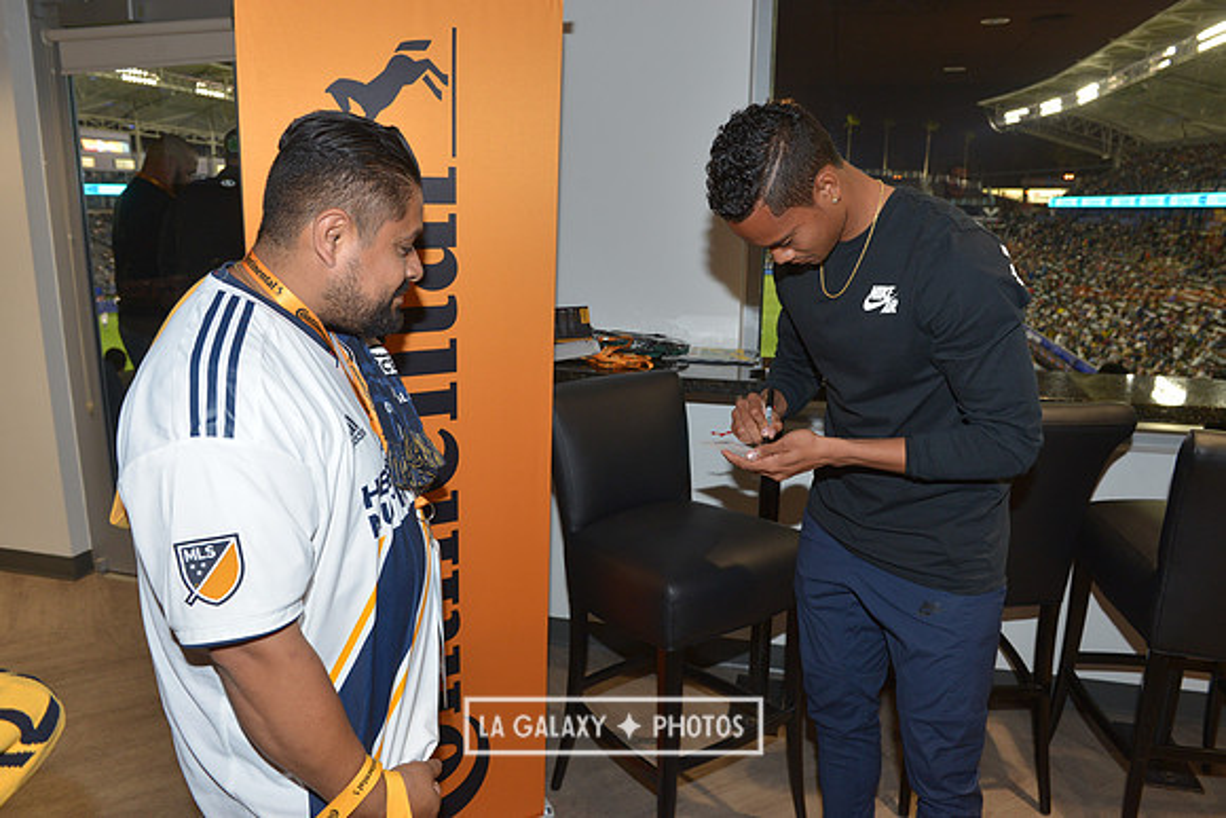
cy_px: 409
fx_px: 920
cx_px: 613
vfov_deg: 48.0
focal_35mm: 27
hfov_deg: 67.4
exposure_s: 1/60
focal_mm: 27
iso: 800
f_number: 7.1
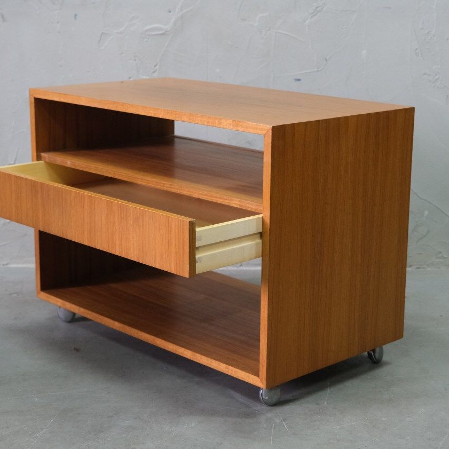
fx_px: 925
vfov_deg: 27.3
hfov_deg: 27.3
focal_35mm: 63
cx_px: 234
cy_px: 226
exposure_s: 1/50
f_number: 4
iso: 3200
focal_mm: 32.5
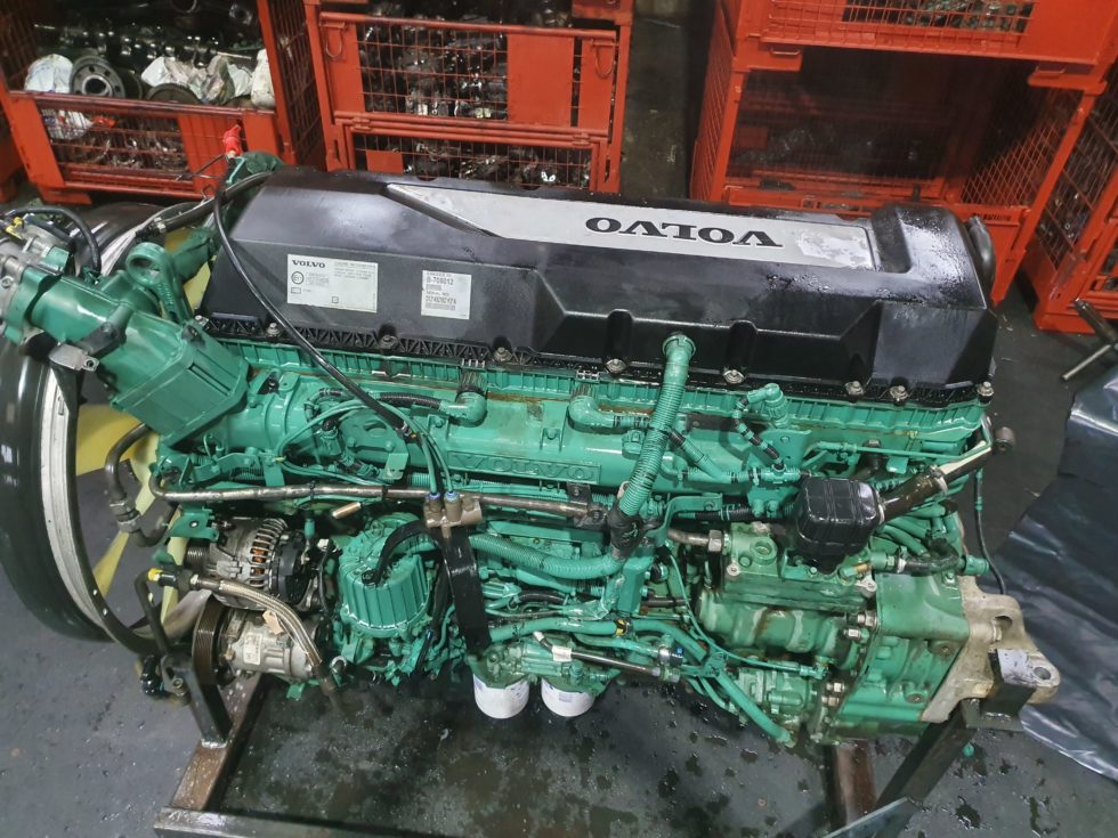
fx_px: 840
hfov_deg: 67.3
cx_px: 559
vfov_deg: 53.1
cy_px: 419
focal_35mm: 26
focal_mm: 4.32
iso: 640
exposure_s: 1/50
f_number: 1.5
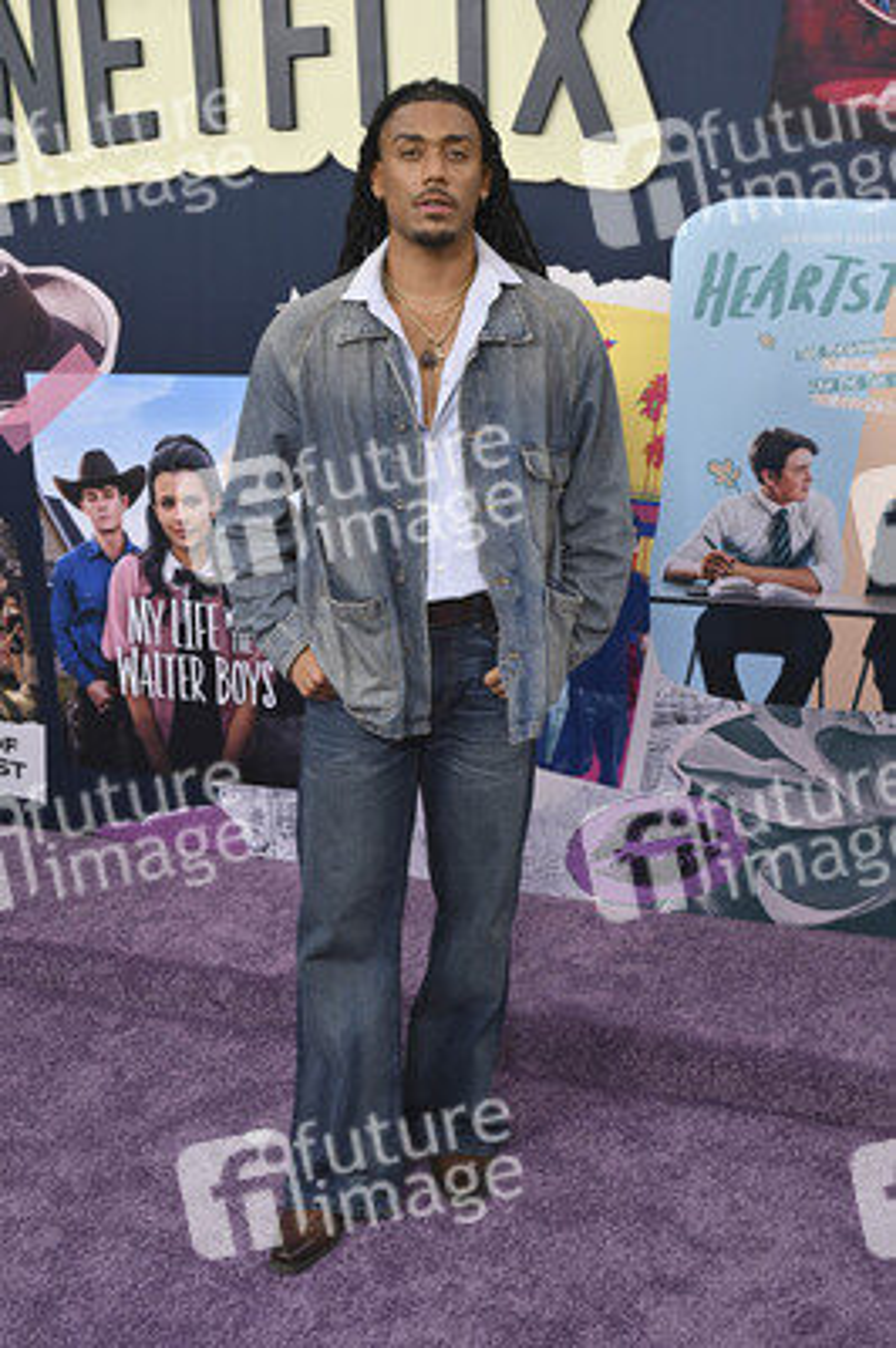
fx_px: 1384
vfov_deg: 51.9
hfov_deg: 35.9
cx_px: 448
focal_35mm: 37
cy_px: 674
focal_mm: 37
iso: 800
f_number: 5.6
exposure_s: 1/250
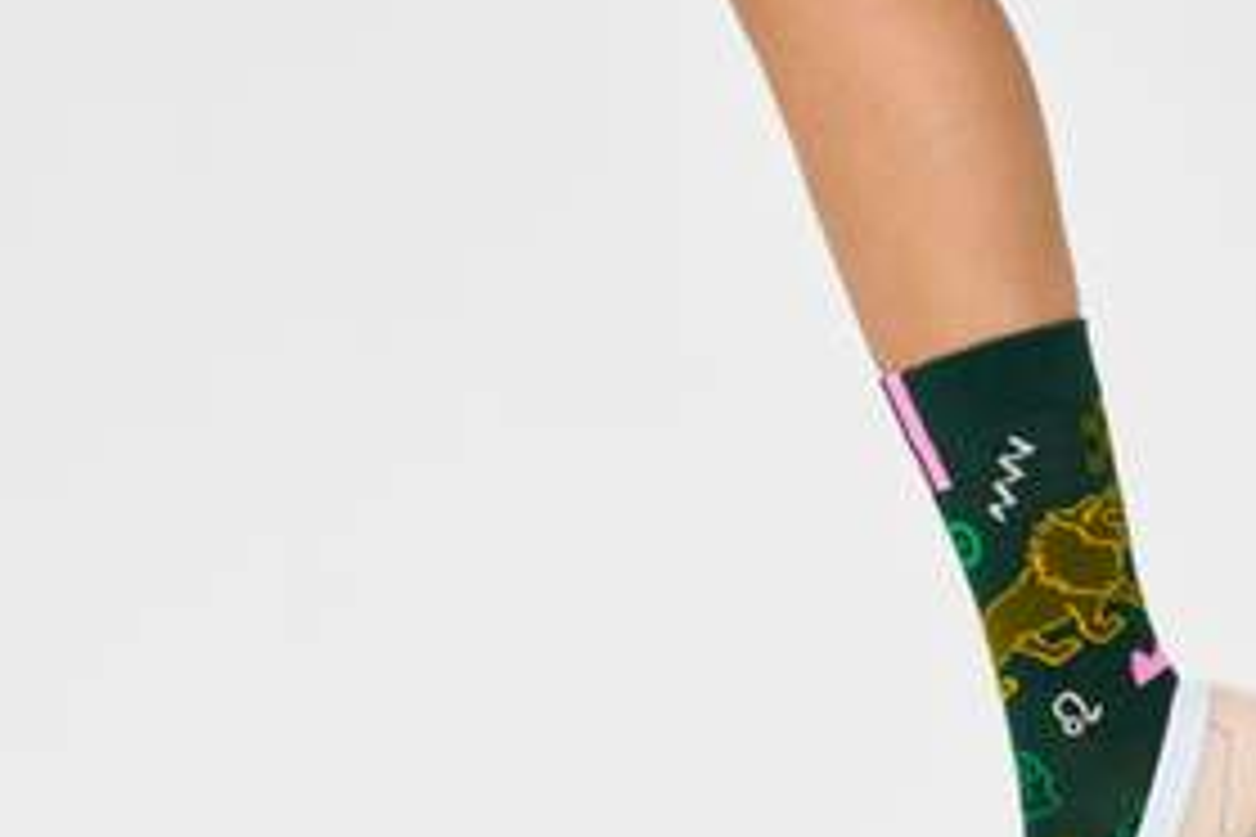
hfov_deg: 10.4
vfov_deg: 7.0
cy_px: 596
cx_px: 1166
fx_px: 6838
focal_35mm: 196
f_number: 11
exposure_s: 1/125
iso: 100
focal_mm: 105
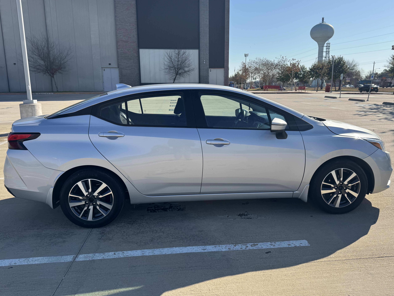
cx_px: 201
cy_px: 148
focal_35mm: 27
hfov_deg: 65.3
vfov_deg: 51.4
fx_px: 307
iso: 80
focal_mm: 6.76
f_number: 1.78
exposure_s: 1/3413
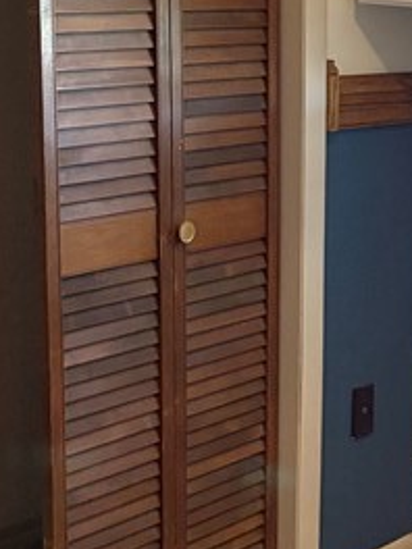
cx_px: 560
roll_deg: -3.3
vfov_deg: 19.4
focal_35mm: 101
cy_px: 299
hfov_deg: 14.0
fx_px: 1603
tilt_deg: -11.3
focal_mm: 5.96
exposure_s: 1/40
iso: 400
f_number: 1.6
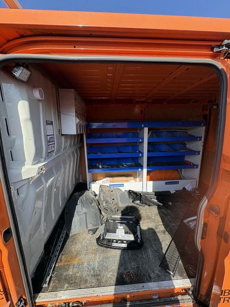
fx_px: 124
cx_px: 115
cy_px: 154
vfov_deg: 102.1
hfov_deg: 85.7
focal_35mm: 14
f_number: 2.2
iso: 64
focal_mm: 2.22
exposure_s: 1/425
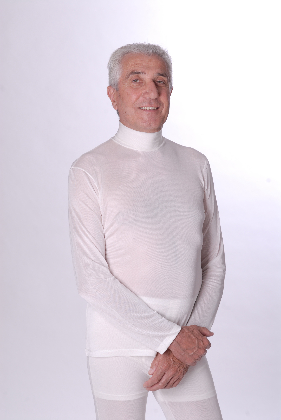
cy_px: 210
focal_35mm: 105
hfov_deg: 13.1
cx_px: 140
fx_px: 1226
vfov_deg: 19.4
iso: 100
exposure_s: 1/125
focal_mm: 70
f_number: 16
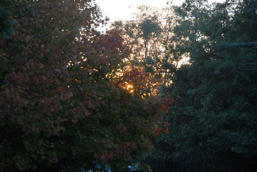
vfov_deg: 7.7
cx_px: 128
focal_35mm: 180
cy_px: 86
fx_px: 1287
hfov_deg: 11.4
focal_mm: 120
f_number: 6.3
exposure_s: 1/160
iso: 800
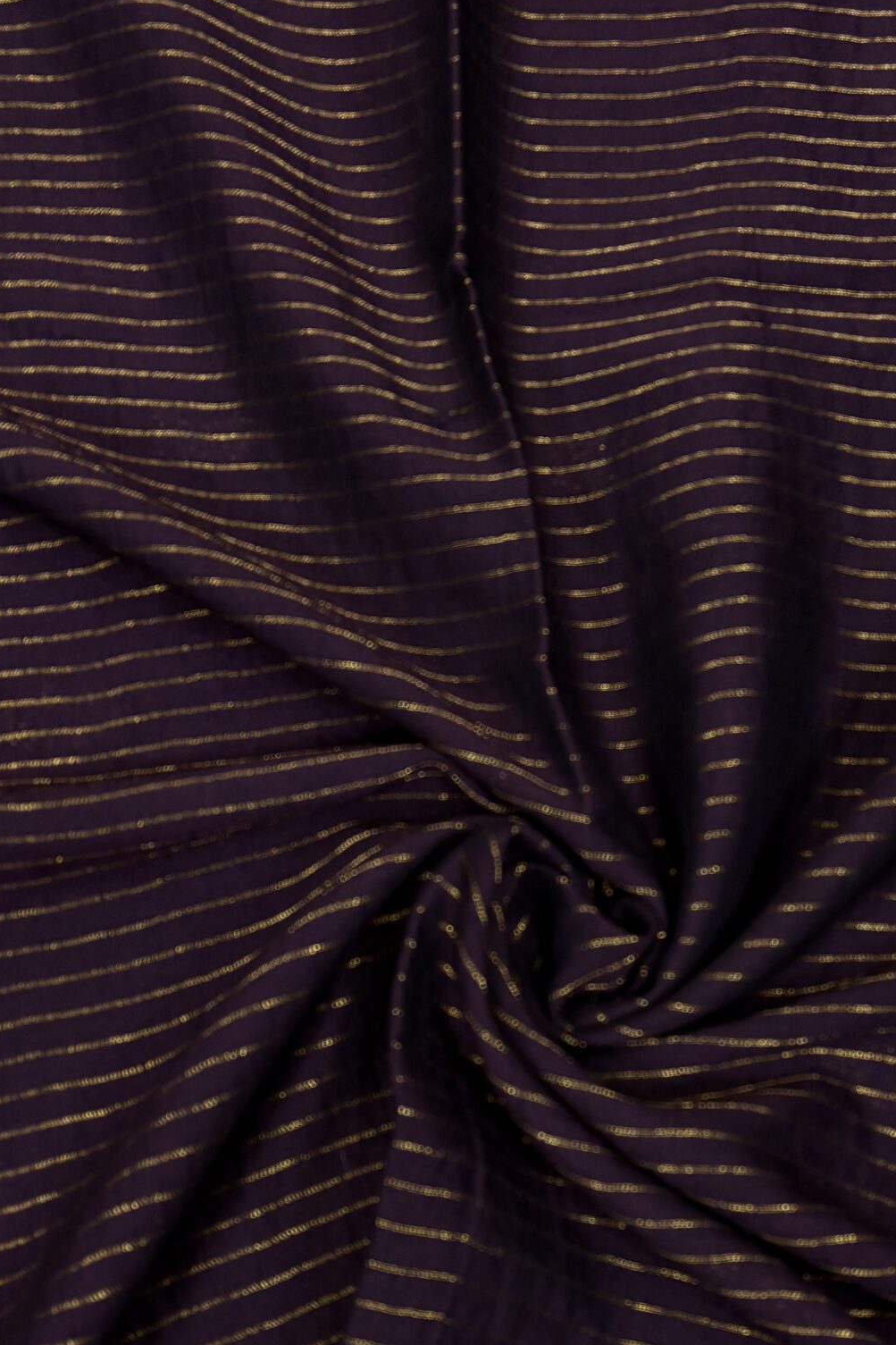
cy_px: 960
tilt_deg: -76.0
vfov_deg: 41.8
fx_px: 1718
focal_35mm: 46
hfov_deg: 29.1
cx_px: 566
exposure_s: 1/100
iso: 80
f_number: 1.6
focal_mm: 5.96
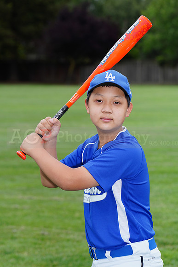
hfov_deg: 7.9
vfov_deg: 11.8
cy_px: 134
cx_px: 89
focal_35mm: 174
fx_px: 1290
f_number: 8
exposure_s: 1/200
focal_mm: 174
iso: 200
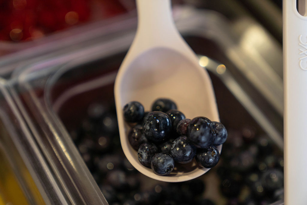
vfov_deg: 19.5
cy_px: 102
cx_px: 154
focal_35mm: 70
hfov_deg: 28.8
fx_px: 597
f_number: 2.8
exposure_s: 1/400
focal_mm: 70
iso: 500
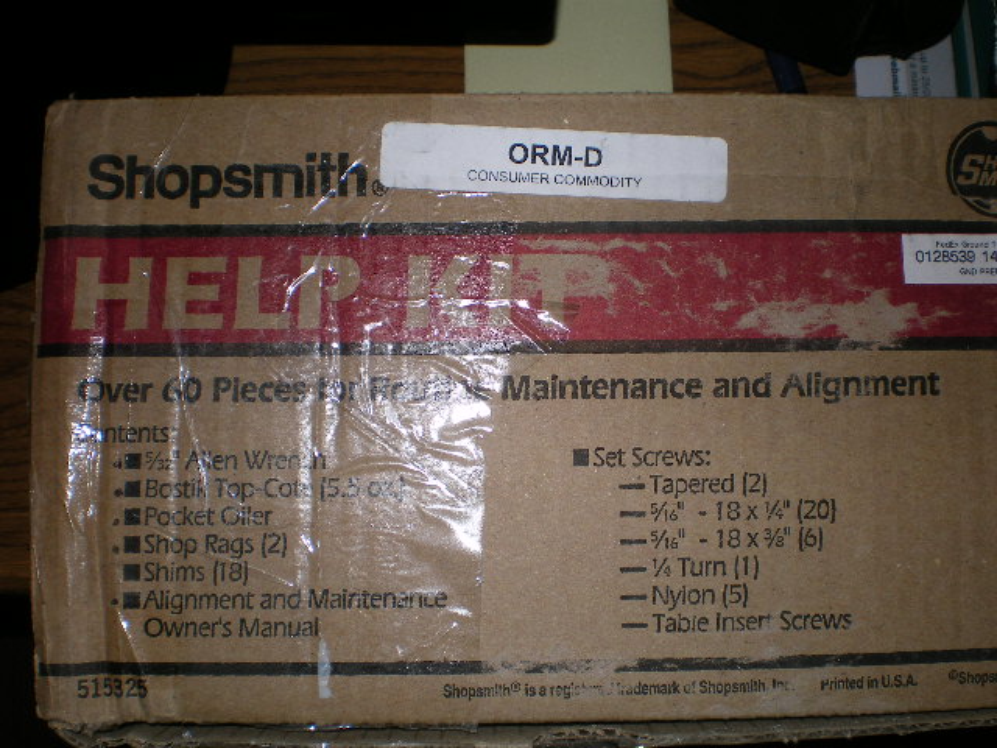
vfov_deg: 37.7
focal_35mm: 38
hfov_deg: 49.0
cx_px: 498
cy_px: 374
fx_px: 1094
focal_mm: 6.3
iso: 64
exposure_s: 1/30
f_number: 4.6
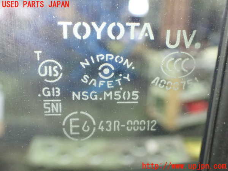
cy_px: 86
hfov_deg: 45.8
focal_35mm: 41
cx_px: 114
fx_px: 270
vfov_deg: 35.1
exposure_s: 1/40
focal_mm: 7.31
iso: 1250
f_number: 2.8
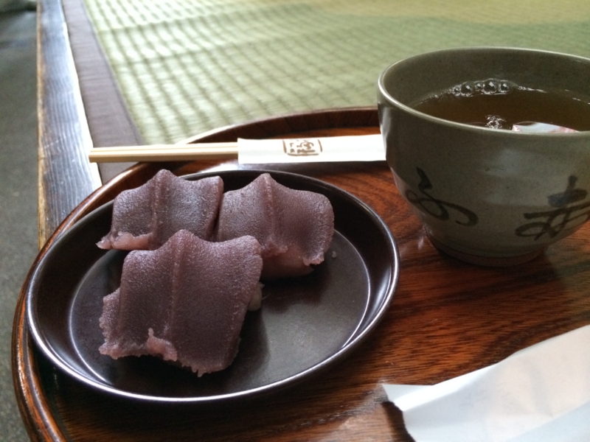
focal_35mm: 30
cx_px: 295
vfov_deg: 46.8
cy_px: 221
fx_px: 511
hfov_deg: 60.0
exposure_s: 1/30
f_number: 2.2
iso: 320
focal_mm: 4.12
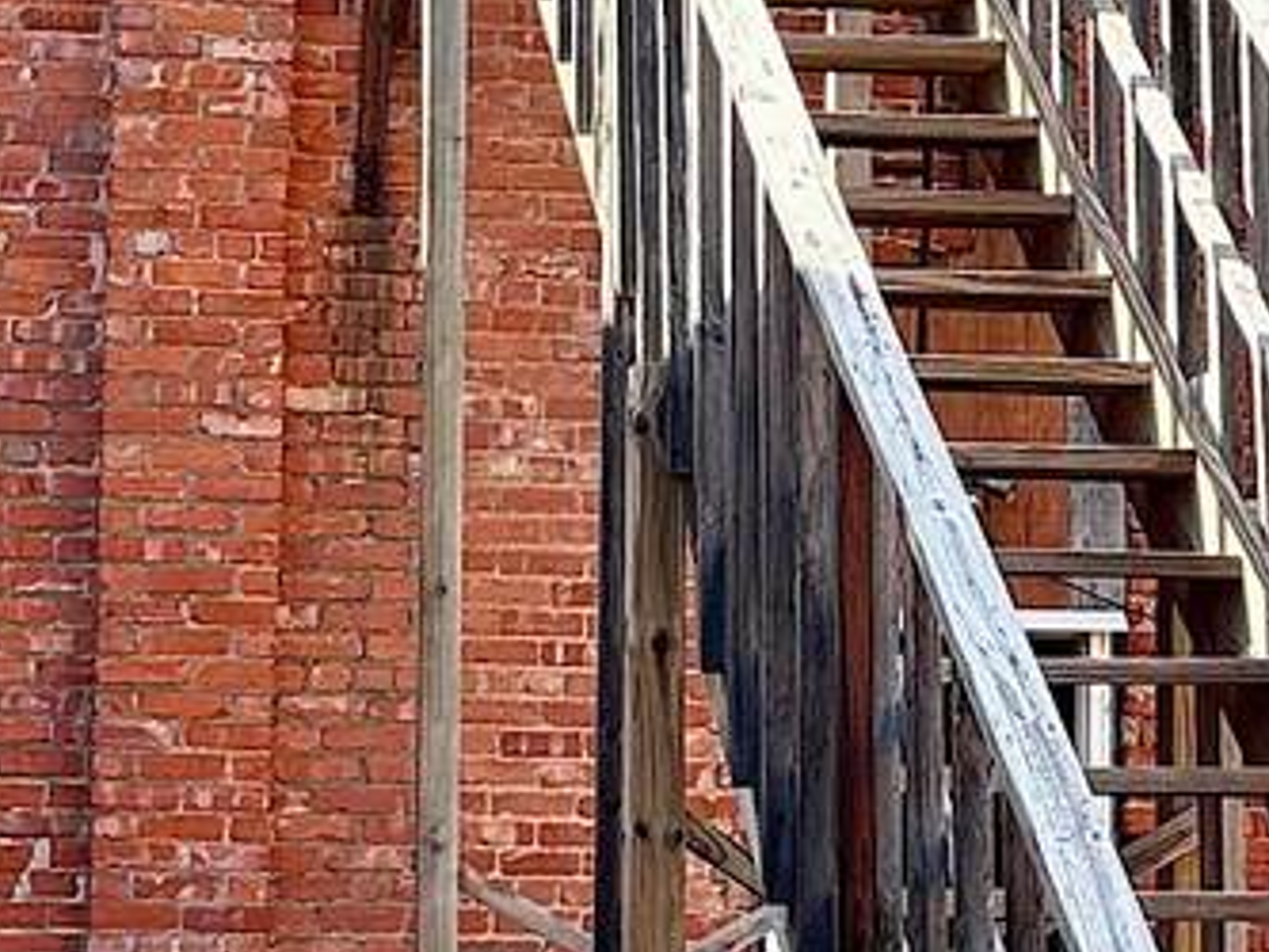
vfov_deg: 14.8
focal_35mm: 100
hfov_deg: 19.6
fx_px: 3667
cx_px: 671
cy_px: 411
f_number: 1.6
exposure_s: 1/764
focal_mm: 5.96
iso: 64
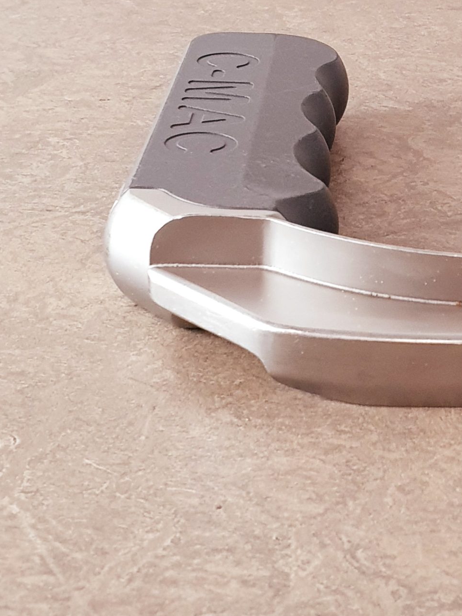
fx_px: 925
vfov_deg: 35.9
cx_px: 437
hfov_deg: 26.8
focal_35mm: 52
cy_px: 150
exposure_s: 1/50
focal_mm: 4.3
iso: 250
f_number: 2.4
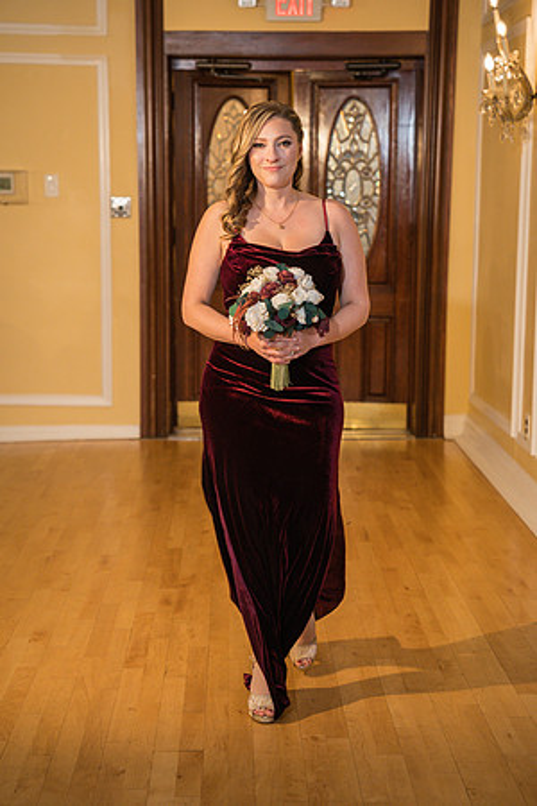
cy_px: 403
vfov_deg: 28.8
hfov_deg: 19.5
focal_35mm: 70
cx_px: 268
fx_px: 1566
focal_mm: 70
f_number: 2.8
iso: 1600
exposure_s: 1/125
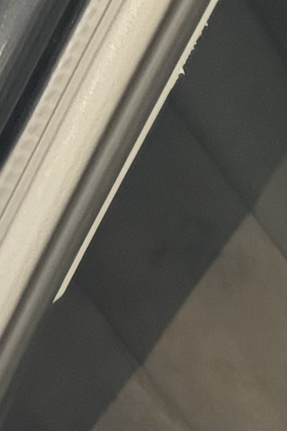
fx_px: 2246
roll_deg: -1.1
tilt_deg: -33.1
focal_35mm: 188
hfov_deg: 7.0
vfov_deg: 10.9
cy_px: 157
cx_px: 619
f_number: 1.78
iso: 1250
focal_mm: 6.76
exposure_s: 1/25
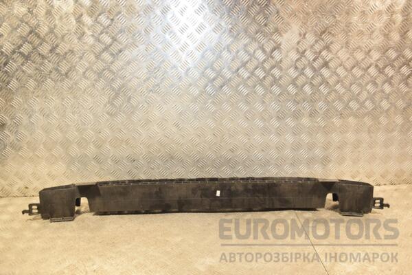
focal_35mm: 36
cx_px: 206
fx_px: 412
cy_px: 138
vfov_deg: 36.9
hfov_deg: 53.1
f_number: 5
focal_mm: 24
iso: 800
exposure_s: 1/160
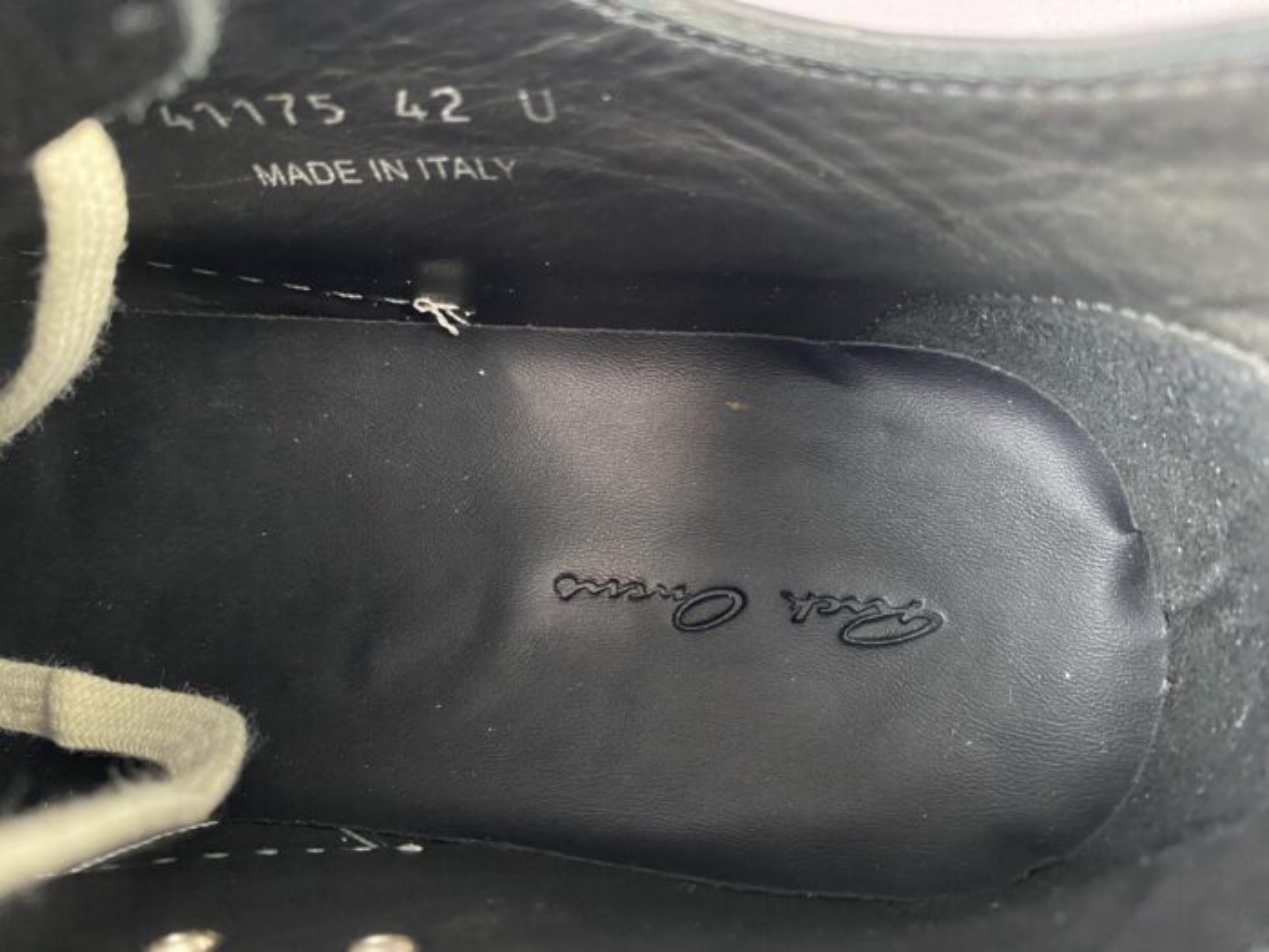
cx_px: 634
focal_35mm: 26
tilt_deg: -74.0
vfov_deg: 53.1
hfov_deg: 67.3
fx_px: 953
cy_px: 476
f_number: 1.8
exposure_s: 1/25
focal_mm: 4.25
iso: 640
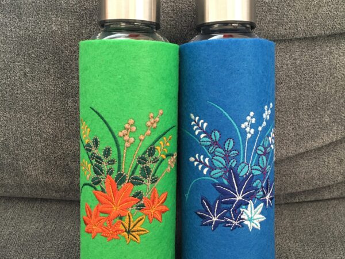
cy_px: 130
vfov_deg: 48.2
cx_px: 172
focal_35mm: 29
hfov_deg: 61.7
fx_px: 289
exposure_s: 1/20
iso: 200
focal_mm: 4.15
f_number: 2.2
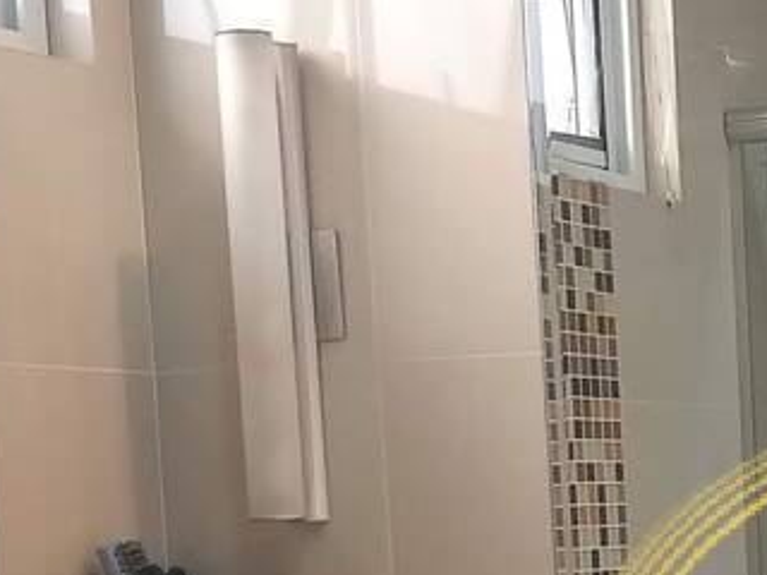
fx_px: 1994
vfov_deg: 15.4
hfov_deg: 20.3
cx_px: 928
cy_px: 812
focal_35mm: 90
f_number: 2
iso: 349
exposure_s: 1/40
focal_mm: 3.54
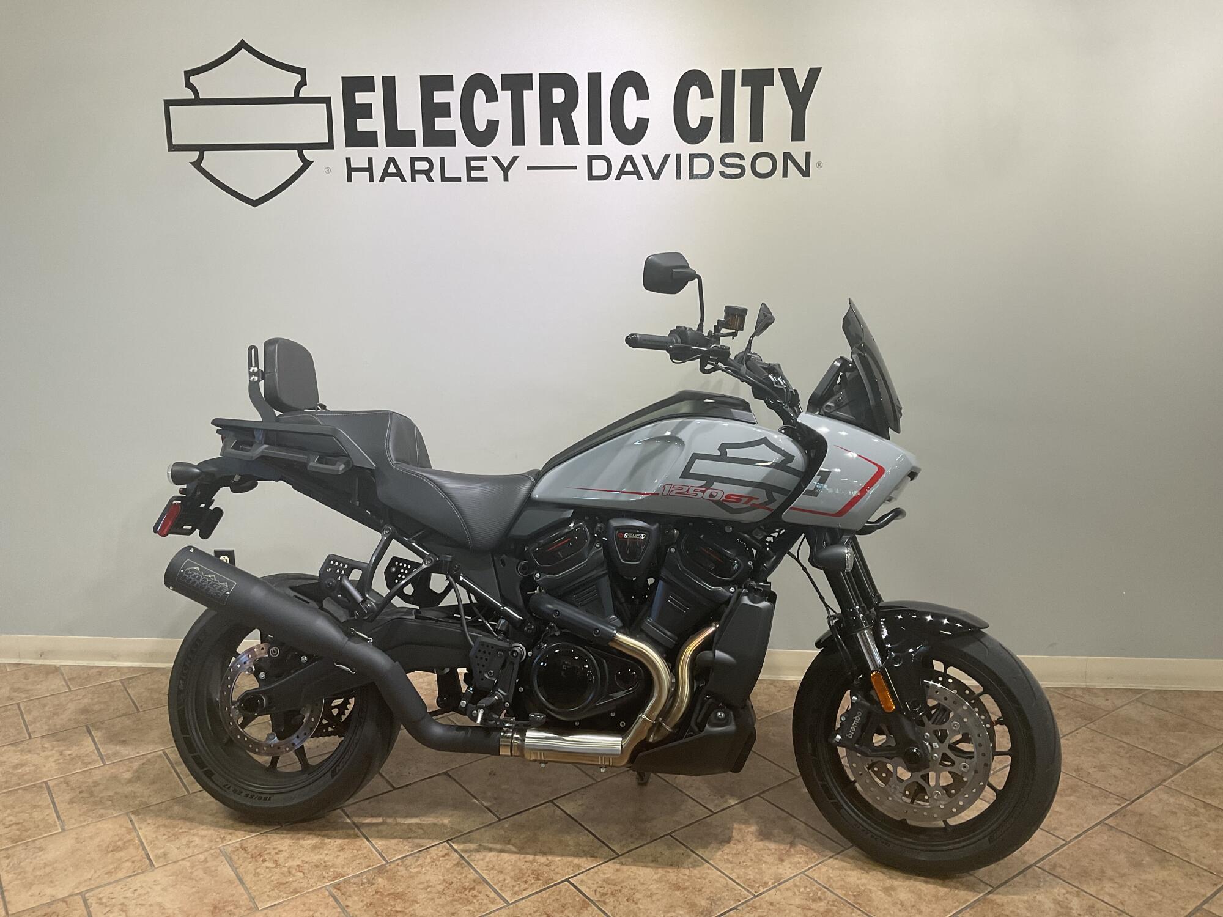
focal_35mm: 29
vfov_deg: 48.2
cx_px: 612
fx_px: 1025
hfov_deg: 61.7
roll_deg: +0.4
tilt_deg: -12.9
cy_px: 458
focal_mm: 3
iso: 50
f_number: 1.8
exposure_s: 1/60
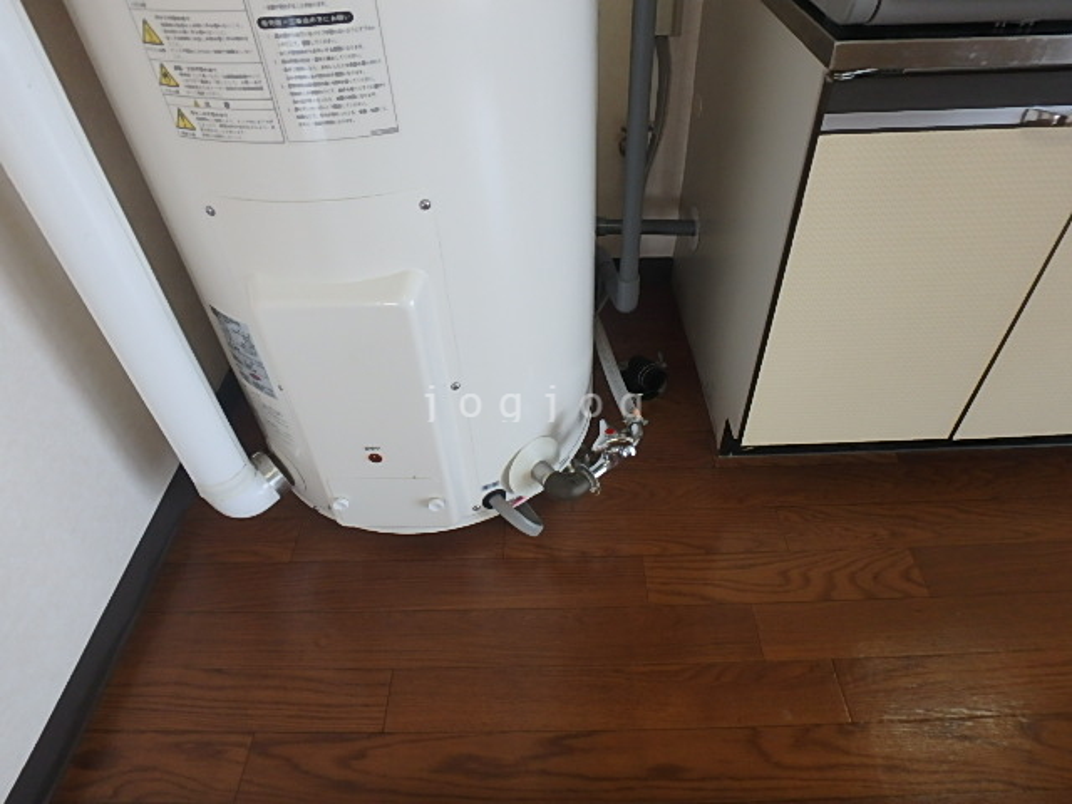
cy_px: 402
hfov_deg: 79.0
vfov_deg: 63.4
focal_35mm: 21
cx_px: 536
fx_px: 650
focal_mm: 3.7
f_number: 3.5
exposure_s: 1/50
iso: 200
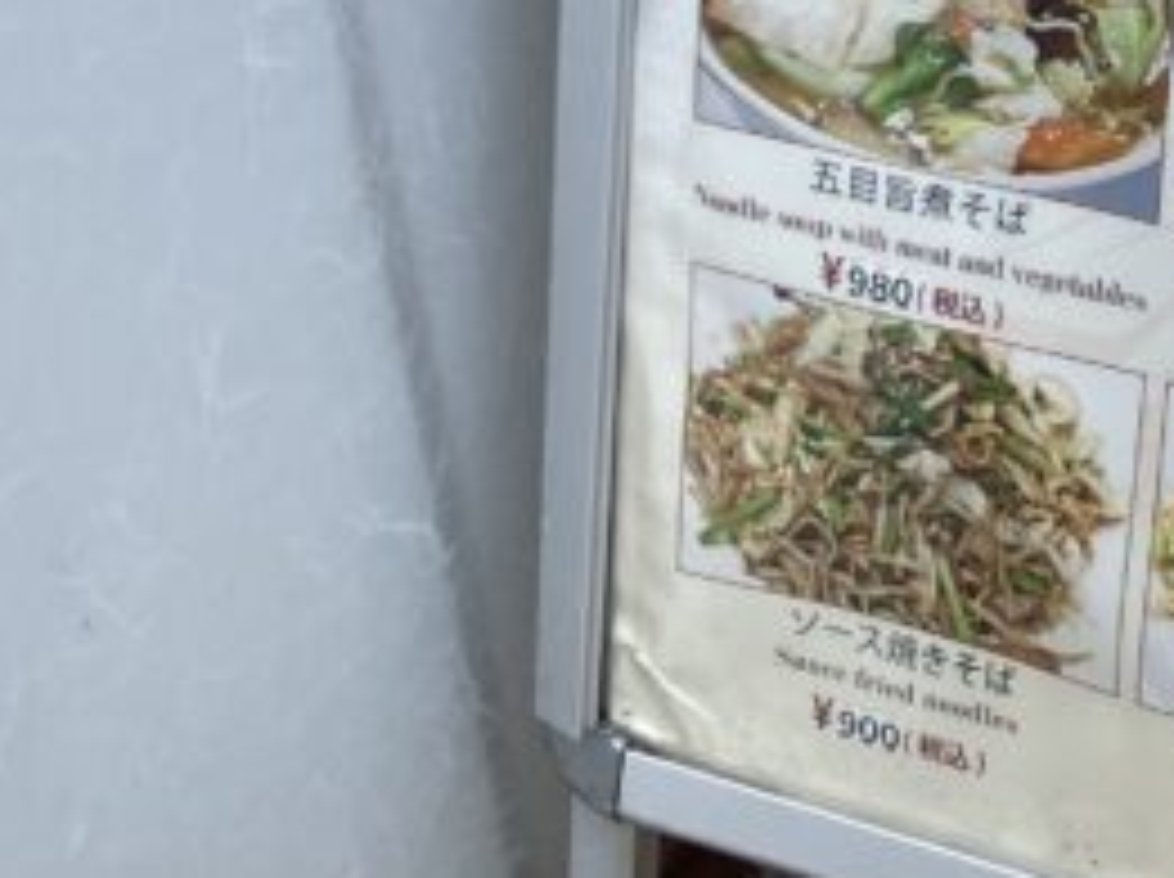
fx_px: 3726
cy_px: -221
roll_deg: +2.1
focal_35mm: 110
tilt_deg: -30.0
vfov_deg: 13.0
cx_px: 1457
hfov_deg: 17.0
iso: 32
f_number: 1.8
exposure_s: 1/759
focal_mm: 3.99
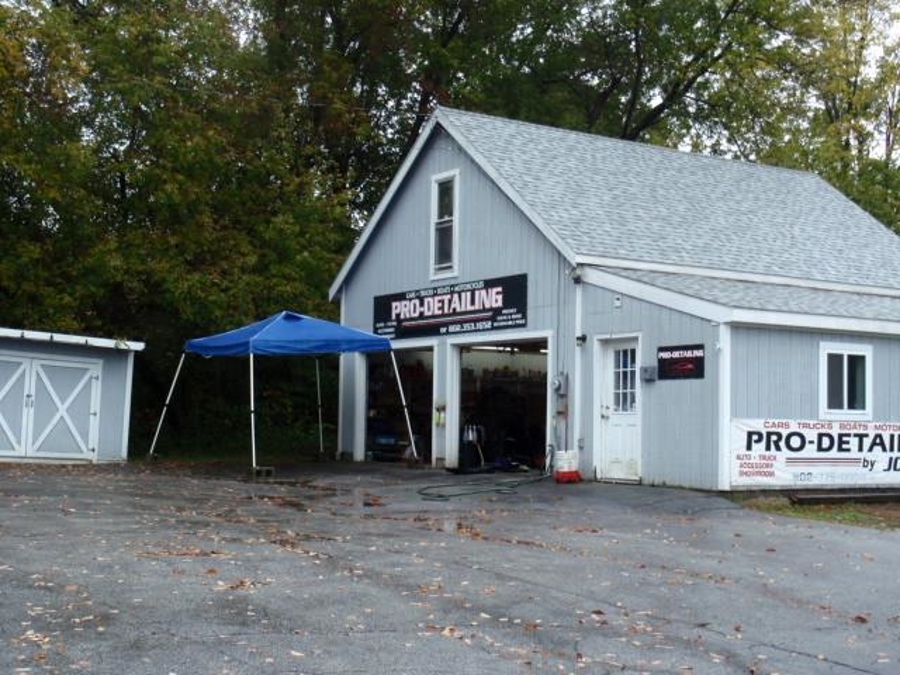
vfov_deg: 30.3
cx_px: 450
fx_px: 1248
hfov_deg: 39.7
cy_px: 338
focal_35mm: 48
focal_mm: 8.69
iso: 64
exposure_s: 1/100
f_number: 4.2
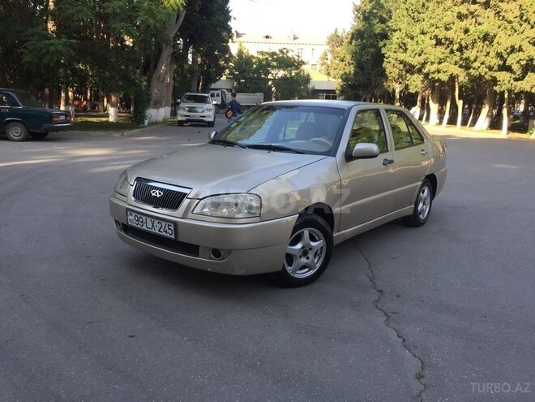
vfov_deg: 48.2
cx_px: 268
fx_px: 448
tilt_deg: -12.6
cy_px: 201
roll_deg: -2.0
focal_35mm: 29
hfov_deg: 61.7
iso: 32
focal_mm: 4.15
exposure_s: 1/293
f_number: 2.2
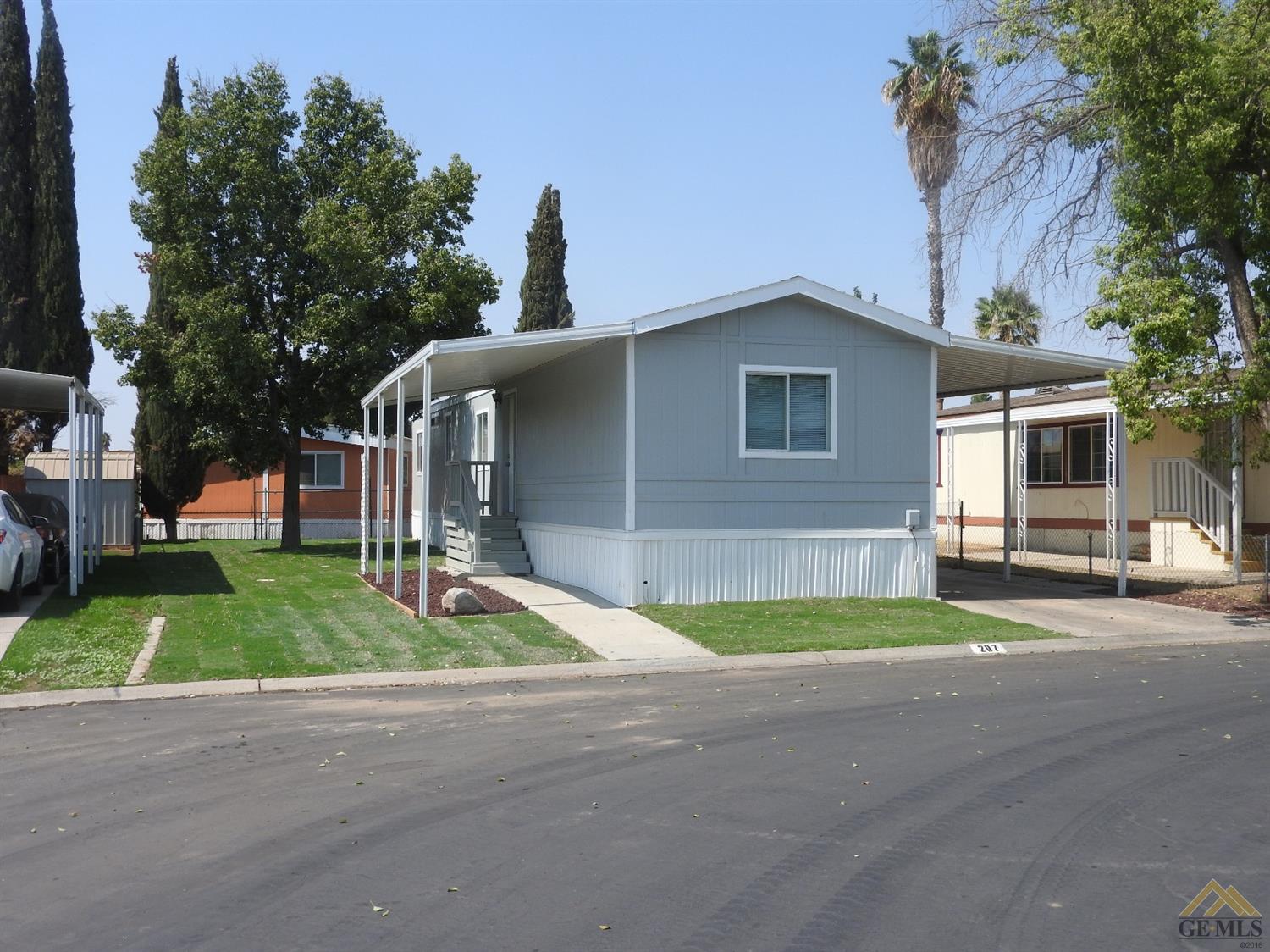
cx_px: 635
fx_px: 1284
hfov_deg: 52.6
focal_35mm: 35
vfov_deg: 40.7
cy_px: 476
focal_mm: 6.3
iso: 100
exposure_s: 1/1250
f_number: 3.8
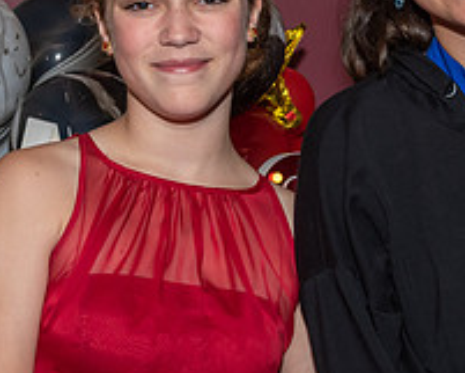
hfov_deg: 12.1
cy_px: 161
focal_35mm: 159
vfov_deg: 9.7
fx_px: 2189
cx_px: 343
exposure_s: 1/250
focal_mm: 32
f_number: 7.1
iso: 400
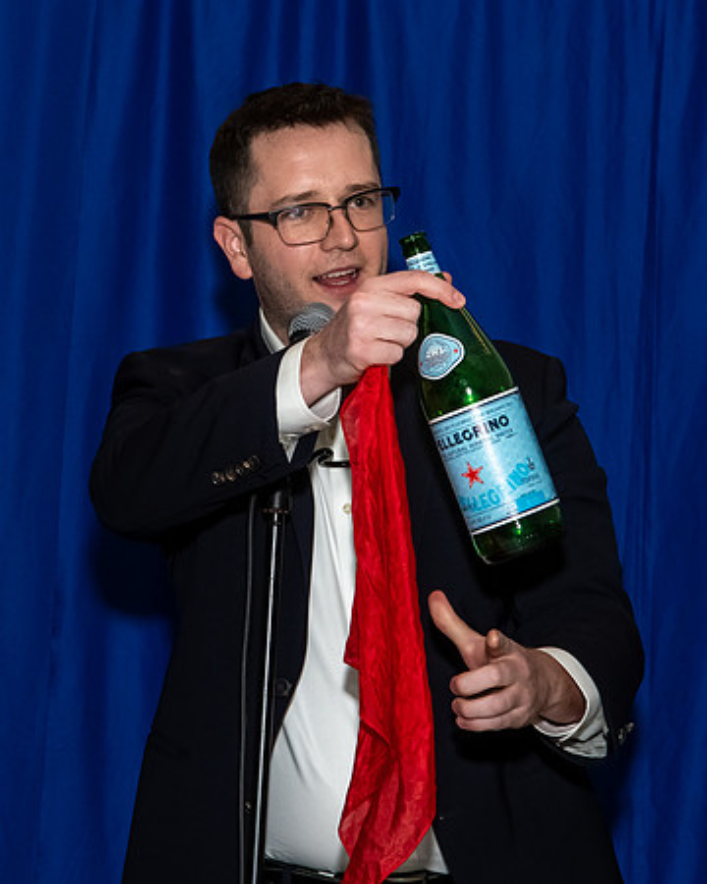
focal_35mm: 136
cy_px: 374
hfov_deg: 11.3
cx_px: 303
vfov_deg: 14.2
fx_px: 3557
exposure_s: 1/250
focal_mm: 55
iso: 640
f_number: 8
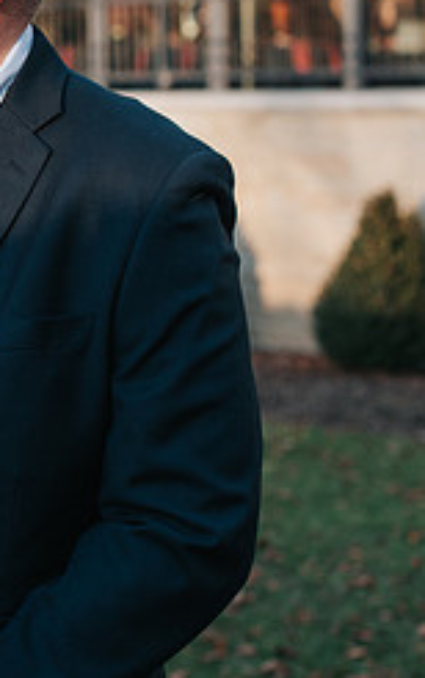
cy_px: 162
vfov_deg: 16.6
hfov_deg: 10.2
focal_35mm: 125
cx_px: -214
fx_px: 2314
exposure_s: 1/500
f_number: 3.2
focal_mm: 50
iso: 560
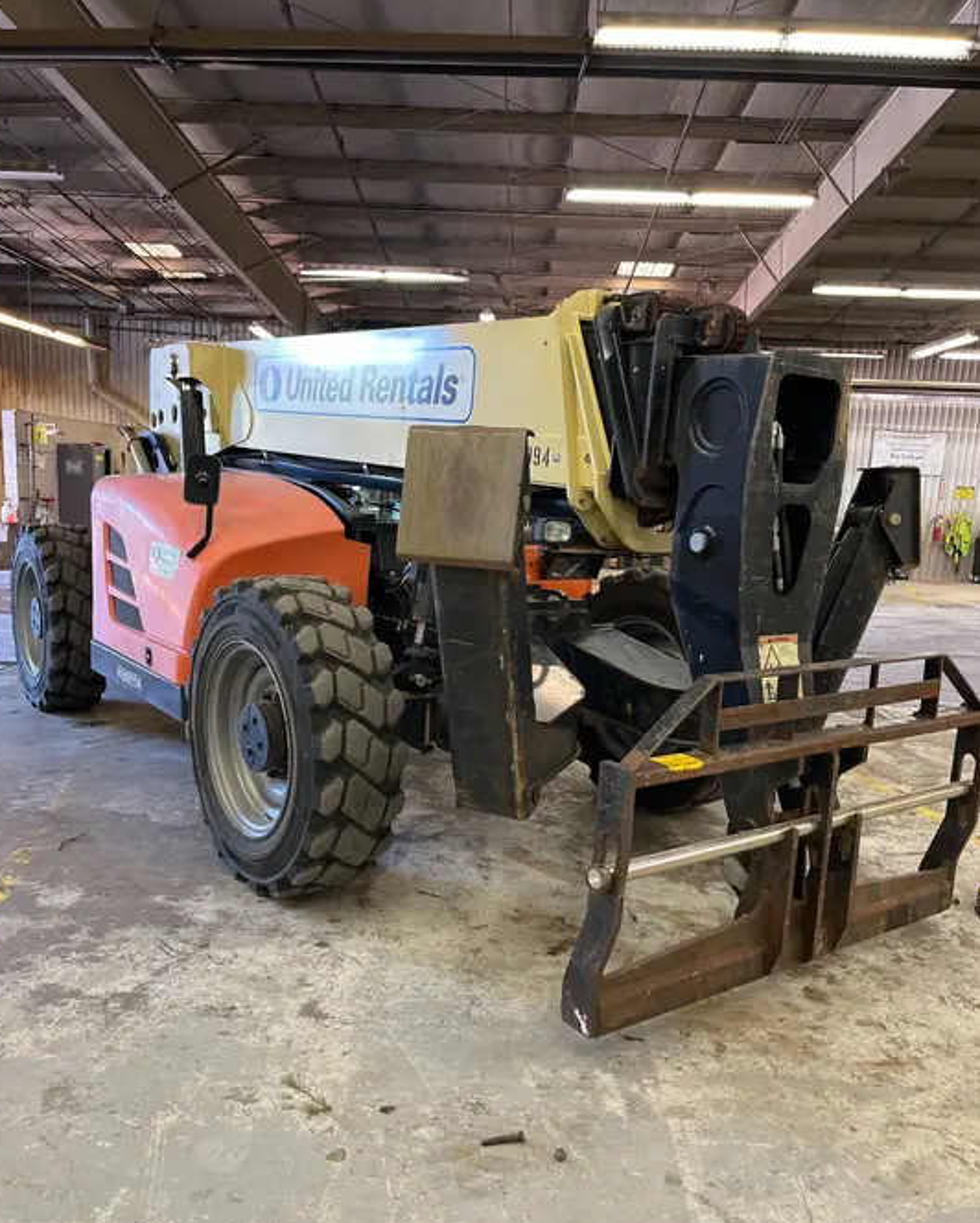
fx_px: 1014
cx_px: 479
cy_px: 657
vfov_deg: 62.1
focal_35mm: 28
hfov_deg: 51.6
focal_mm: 5.1
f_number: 1.6
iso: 250
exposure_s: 1/60
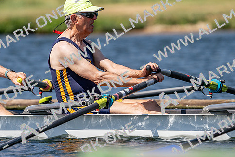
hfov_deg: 4.1
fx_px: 3276
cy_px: 69
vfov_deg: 2.7
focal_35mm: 502
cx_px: 118
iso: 250
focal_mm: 422
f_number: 6.3
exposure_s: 1/2000
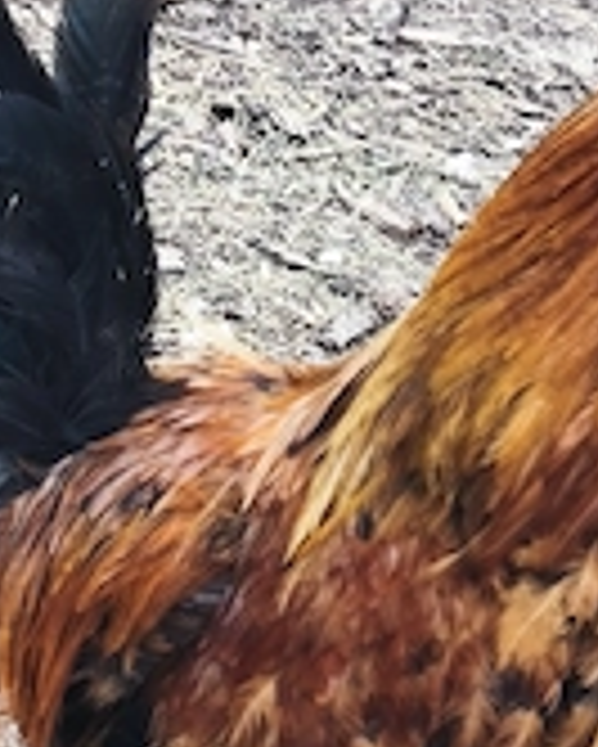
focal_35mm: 108
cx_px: 477
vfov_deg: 17.6
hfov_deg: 14.2
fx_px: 2387
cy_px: 634
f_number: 1.65
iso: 50
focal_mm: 6.18
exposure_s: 1/132
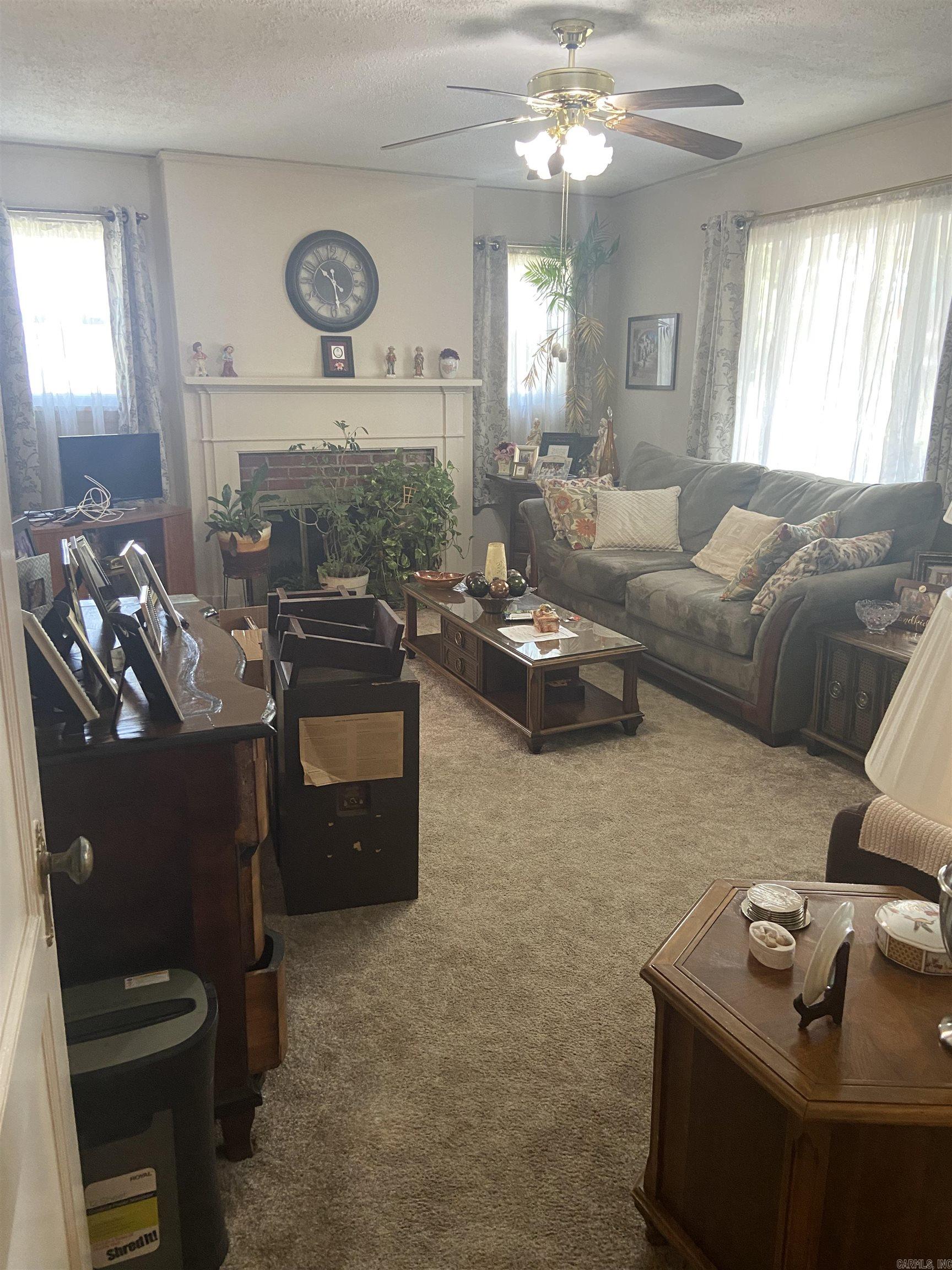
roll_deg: -1.0
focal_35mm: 26
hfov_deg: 53.1
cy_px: 635
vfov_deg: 67.3
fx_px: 953
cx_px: 476
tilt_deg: -14.2
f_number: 1.8
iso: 320
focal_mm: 4.25
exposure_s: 1/60
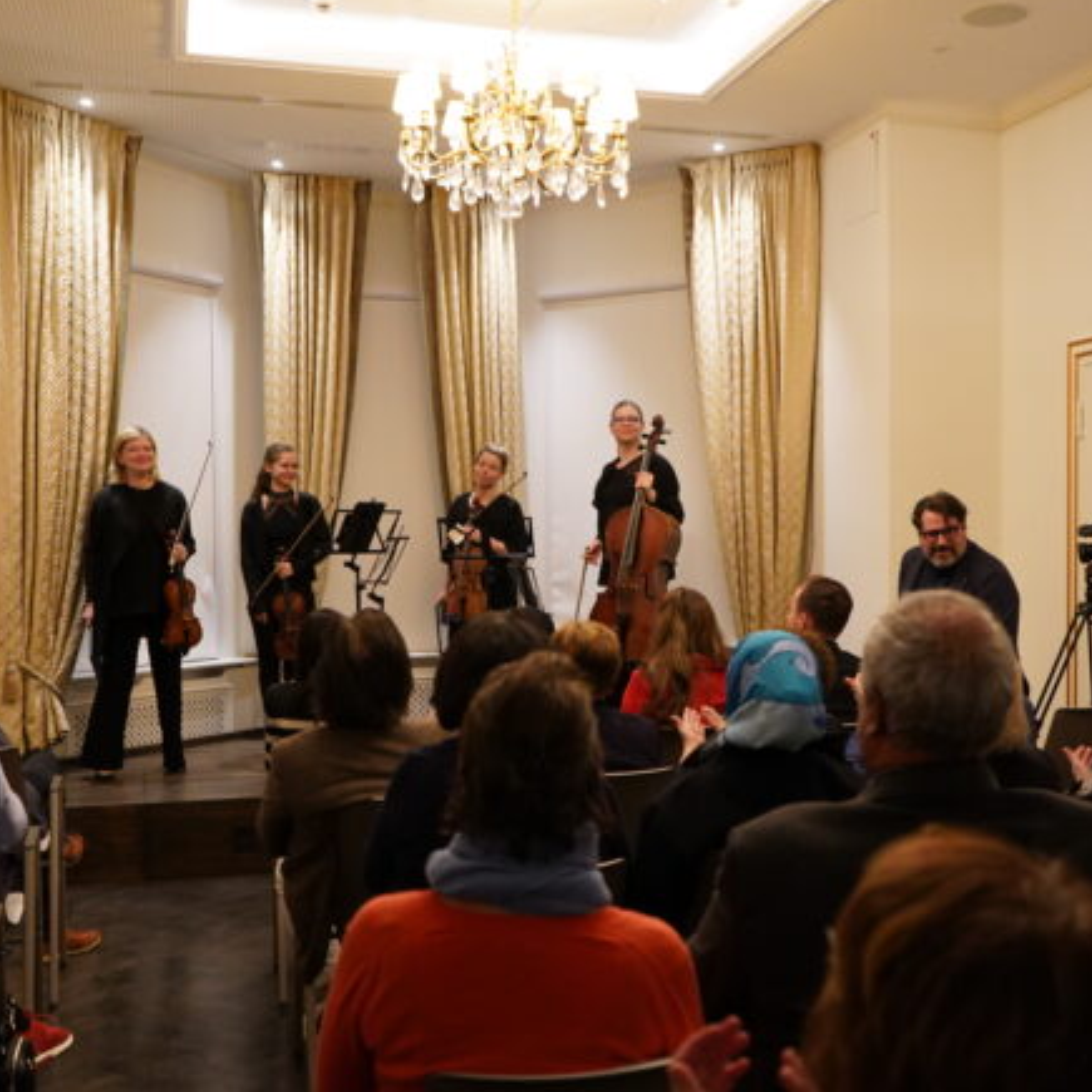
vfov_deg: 40.9
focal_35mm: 41
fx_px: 1463
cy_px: 597
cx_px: 602
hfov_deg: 40.9
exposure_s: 1/160
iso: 3200
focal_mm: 28
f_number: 3.5
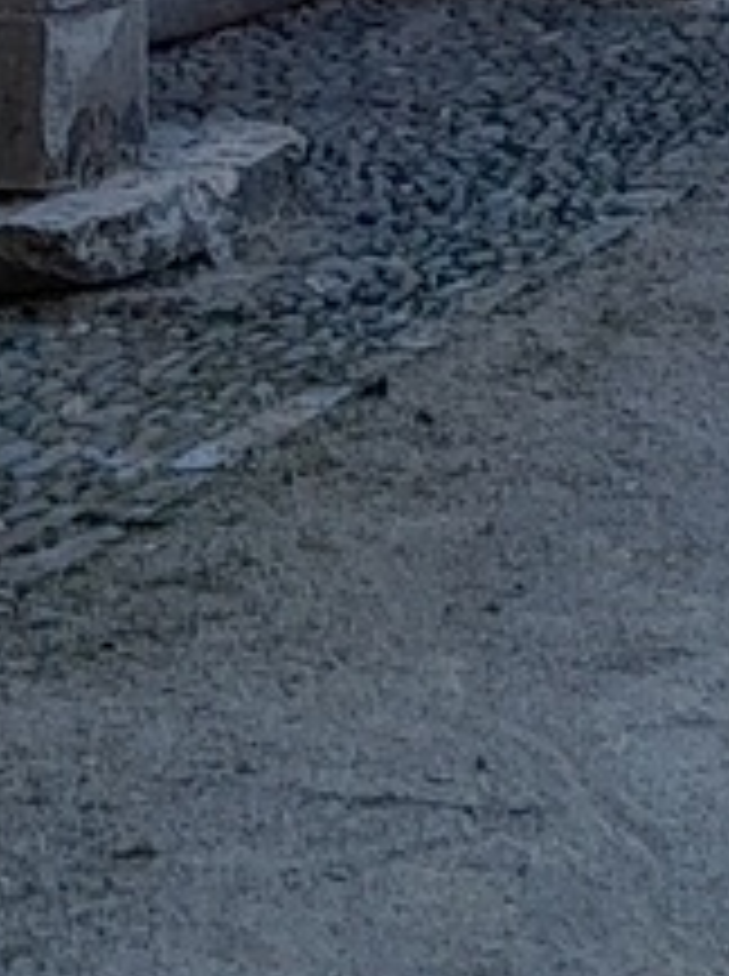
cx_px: 155
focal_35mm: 187
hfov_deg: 7.9
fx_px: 5266
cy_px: -1345
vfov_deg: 9.5
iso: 40
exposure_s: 1/143
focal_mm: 4
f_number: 1.8
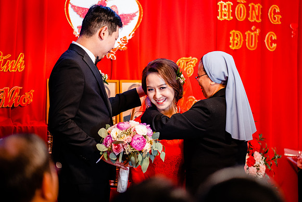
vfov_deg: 13.6
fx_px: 843
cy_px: 100
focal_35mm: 101
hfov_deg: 20.3
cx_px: 147
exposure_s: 1/160
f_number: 1.2
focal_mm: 56
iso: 800
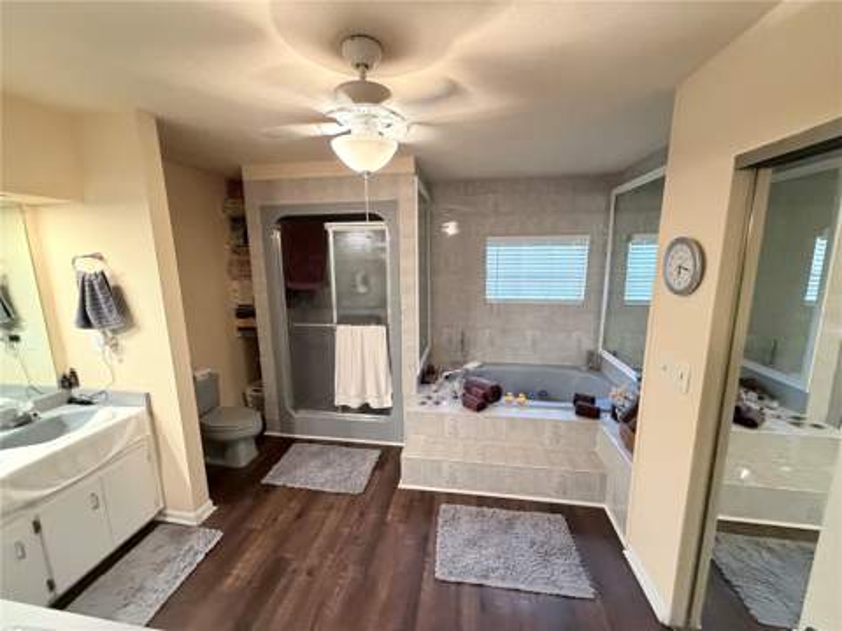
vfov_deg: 85.7
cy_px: 316
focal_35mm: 14
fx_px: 341
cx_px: 421
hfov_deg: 102.1
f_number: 2.2
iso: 800
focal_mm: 2.22
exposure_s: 1/60
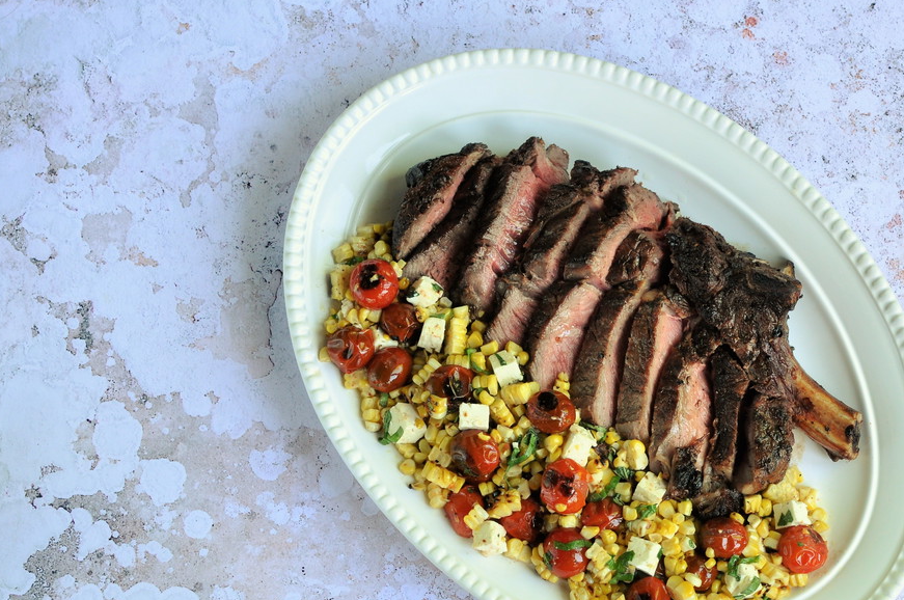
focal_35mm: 124
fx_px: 3109
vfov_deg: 11.0
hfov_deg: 16.5
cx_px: 598
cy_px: 386
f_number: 5.6
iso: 640
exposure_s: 1/100
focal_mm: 60
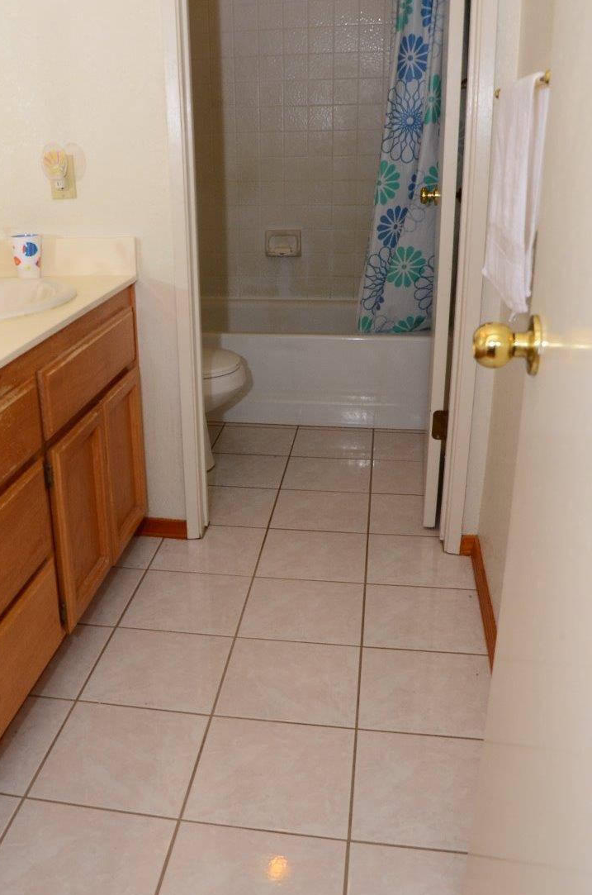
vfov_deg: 58.8
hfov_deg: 40.0
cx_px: 164
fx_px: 793
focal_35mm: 32
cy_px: 450
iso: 400
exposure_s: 1/160
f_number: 5.6
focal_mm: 14
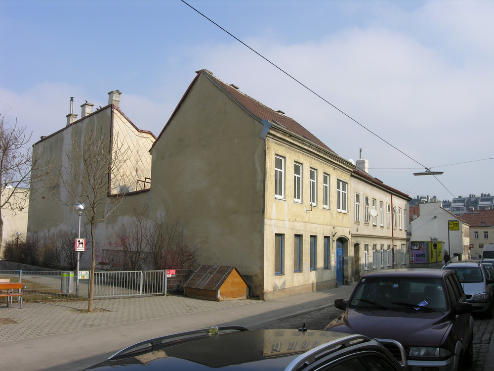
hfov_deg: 54.0
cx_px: 247
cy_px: 186
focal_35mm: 34
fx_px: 485
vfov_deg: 41.8
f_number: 6.6
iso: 50
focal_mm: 8.7
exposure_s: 1/180
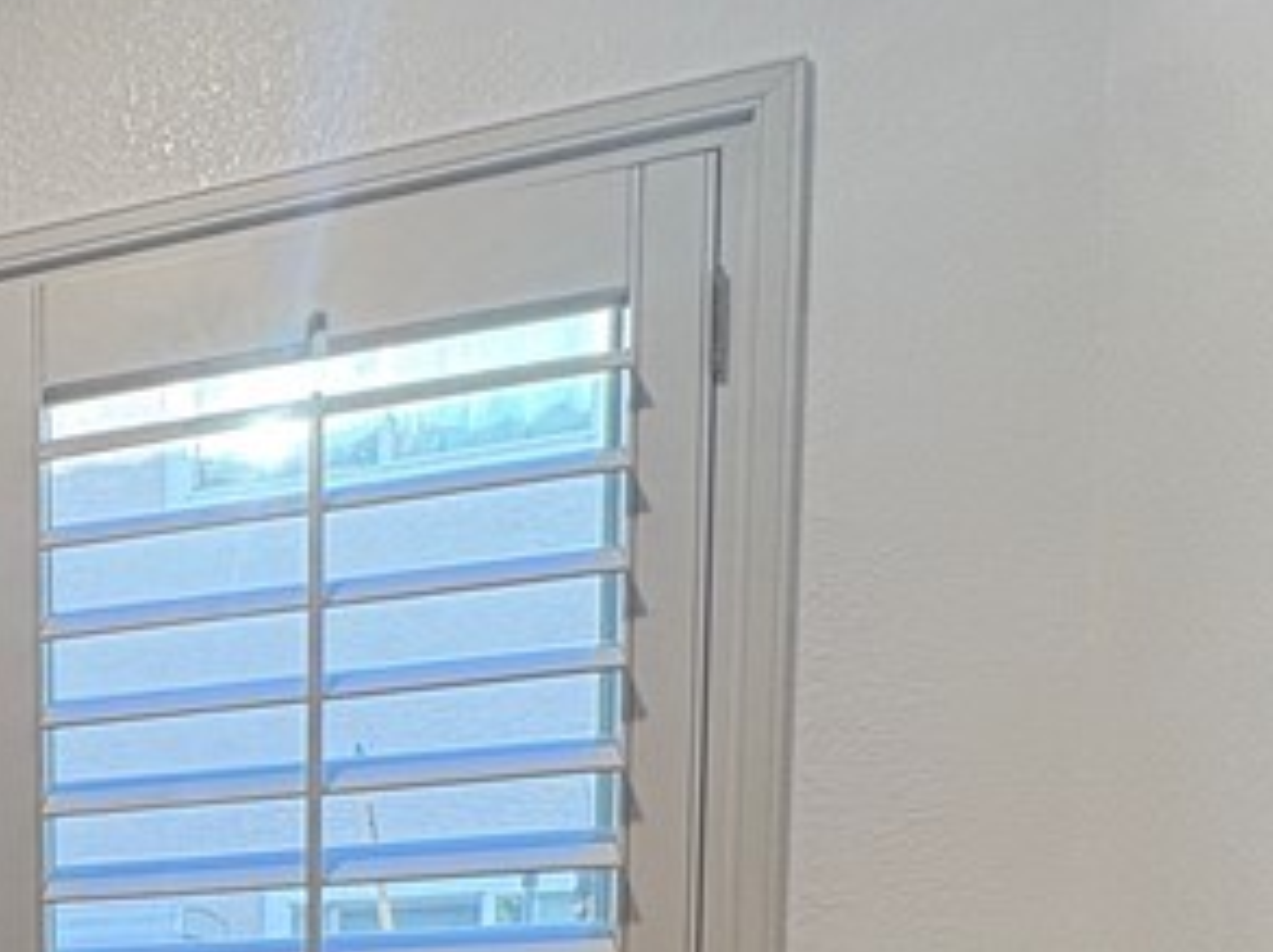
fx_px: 1800
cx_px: -448
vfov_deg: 25.8
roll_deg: +2.1
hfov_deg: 29.7
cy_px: 1208
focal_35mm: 49
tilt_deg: -5.8
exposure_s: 1/60
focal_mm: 2.22
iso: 125
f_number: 2.2
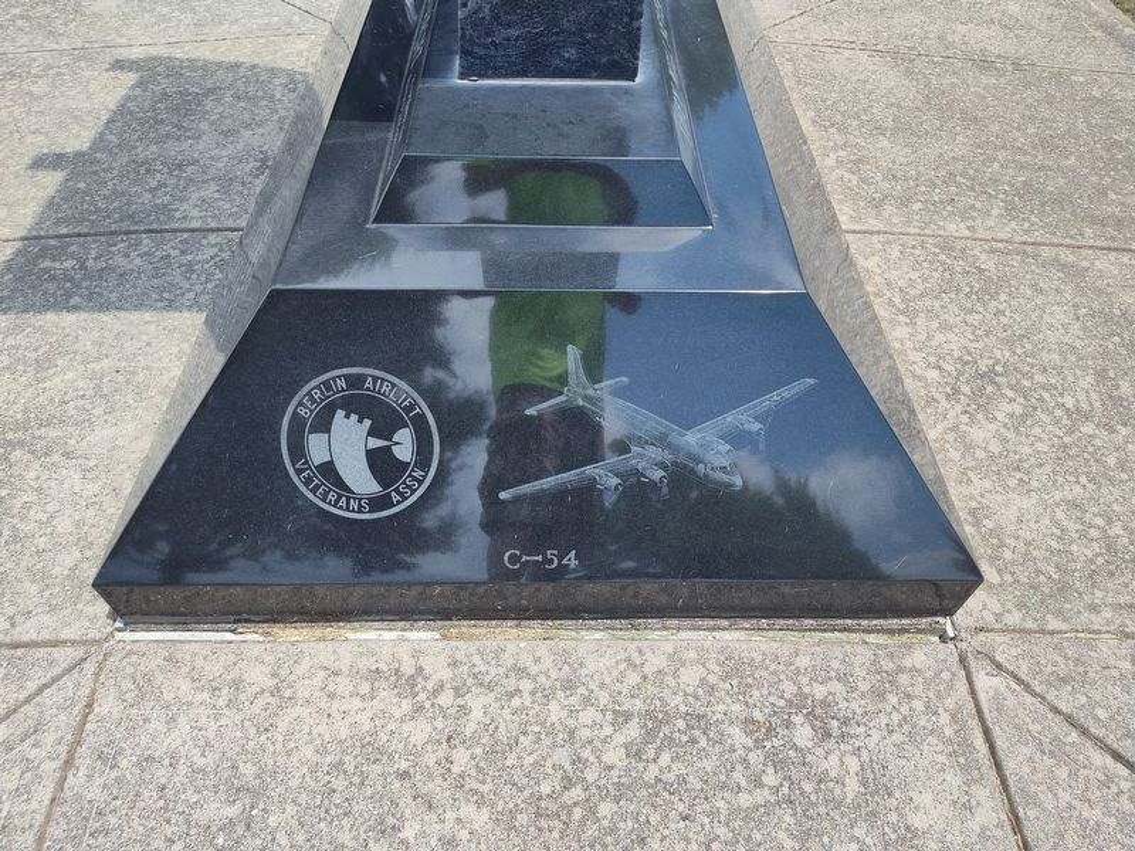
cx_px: 568
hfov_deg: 73.9
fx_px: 754
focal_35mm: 23
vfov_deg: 58.9
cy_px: 426
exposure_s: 1/847
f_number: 1.8
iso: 100
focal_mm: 5.56
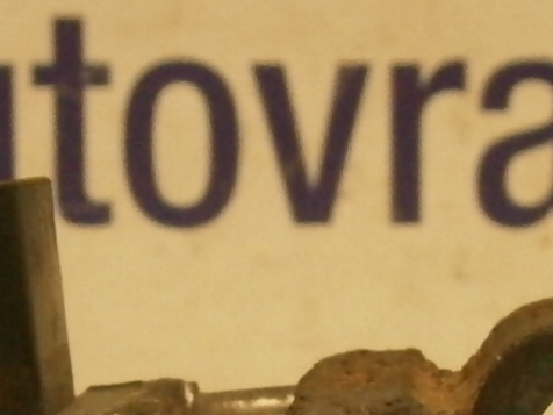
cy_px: 609
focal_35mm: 158
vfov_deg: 9.2
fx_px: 2524
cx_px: 339
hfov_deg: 12.5
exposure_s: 1/250
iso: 800
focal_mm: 8.3
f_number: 3.4
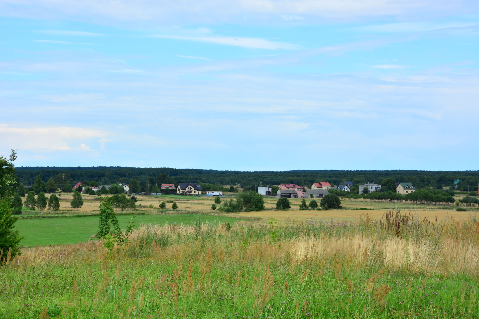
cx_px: 240
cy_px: 160
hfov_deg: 27.0
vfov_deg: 18.2
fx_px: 998
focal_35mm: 75
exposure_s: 1/200
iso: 160
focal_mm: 50
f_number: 10
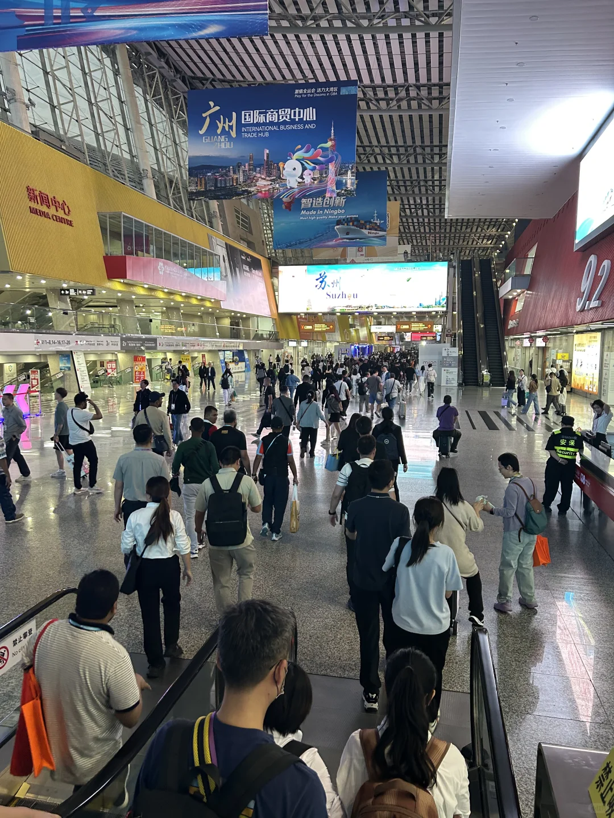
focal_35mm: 26
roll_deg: -1.1
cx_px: 307
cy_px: 409
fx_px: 615
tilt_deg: -7.8
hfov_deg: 53.1
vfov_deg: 67.3
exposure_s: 1/60
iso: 160
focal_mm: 5.7
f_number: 1.5
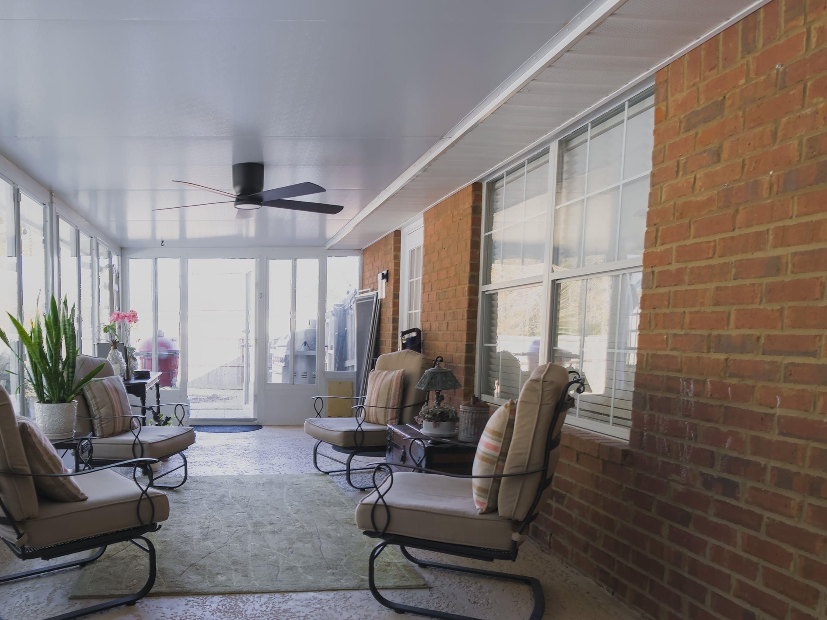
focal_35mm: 26
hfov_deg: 65.2
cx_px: 248
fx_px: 616
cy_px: 396
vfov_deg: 52.7
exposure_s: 1/800
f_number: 2.8
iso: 100
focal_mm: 11
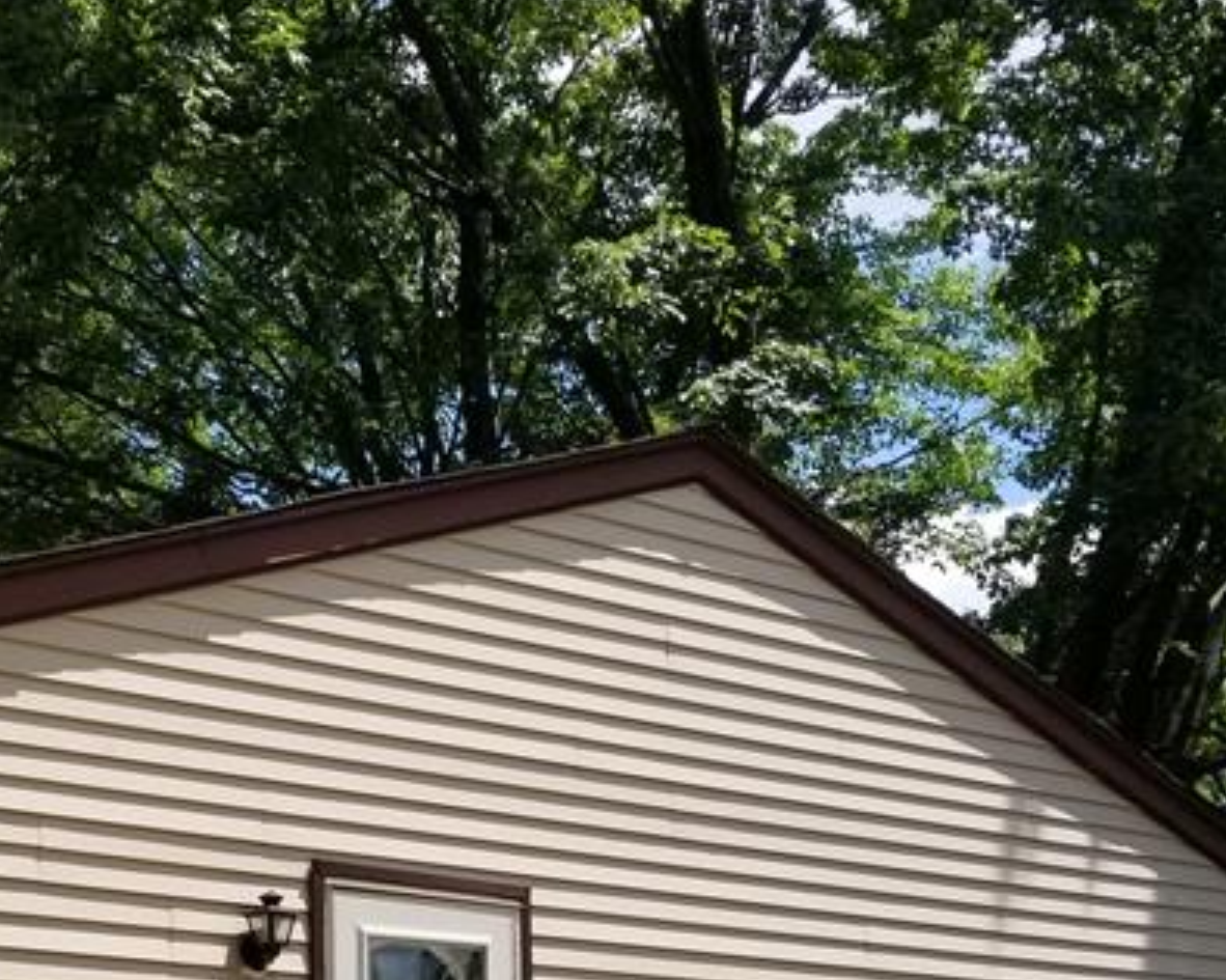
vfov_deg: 22.3
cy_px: 964
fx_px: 2394
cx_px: 311
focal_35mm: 66
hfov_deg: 28.3
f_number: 1.7
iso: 50
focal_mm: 4.3
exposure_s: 1/2104
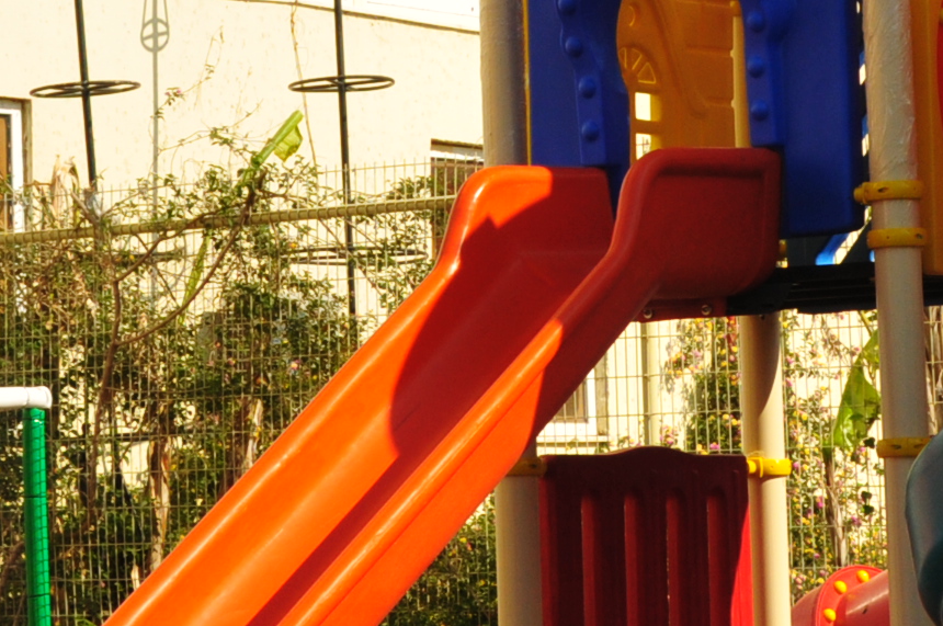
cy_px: 197
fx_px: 4107
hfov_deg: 13.1
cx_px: 553
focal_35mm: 157
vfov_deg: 8.7
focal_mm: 28
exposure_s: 1/400
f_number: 10
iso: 320
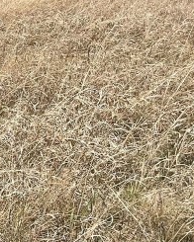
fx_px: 761
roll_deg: +2.7
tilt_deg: -7.3
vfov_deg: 17.9
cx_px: -236
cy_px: 45
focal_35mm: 106
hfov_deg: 12.2
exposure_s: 1/6897
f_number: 1.6
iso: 32
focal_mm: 4.2
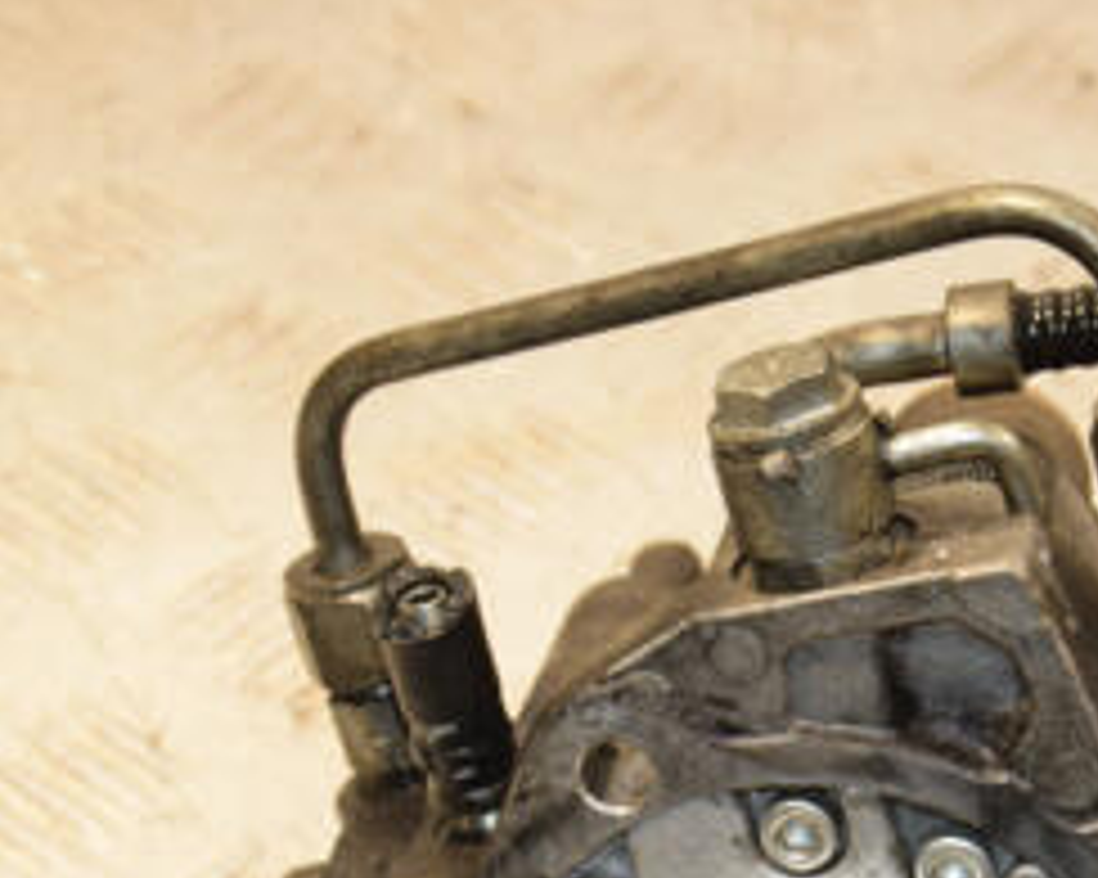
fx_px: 6529
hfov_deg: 9.6
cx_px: 770
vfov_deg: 7.7
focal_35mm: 201
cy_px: 819
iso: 800
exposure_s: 1/200
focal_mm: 58
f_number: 6.3
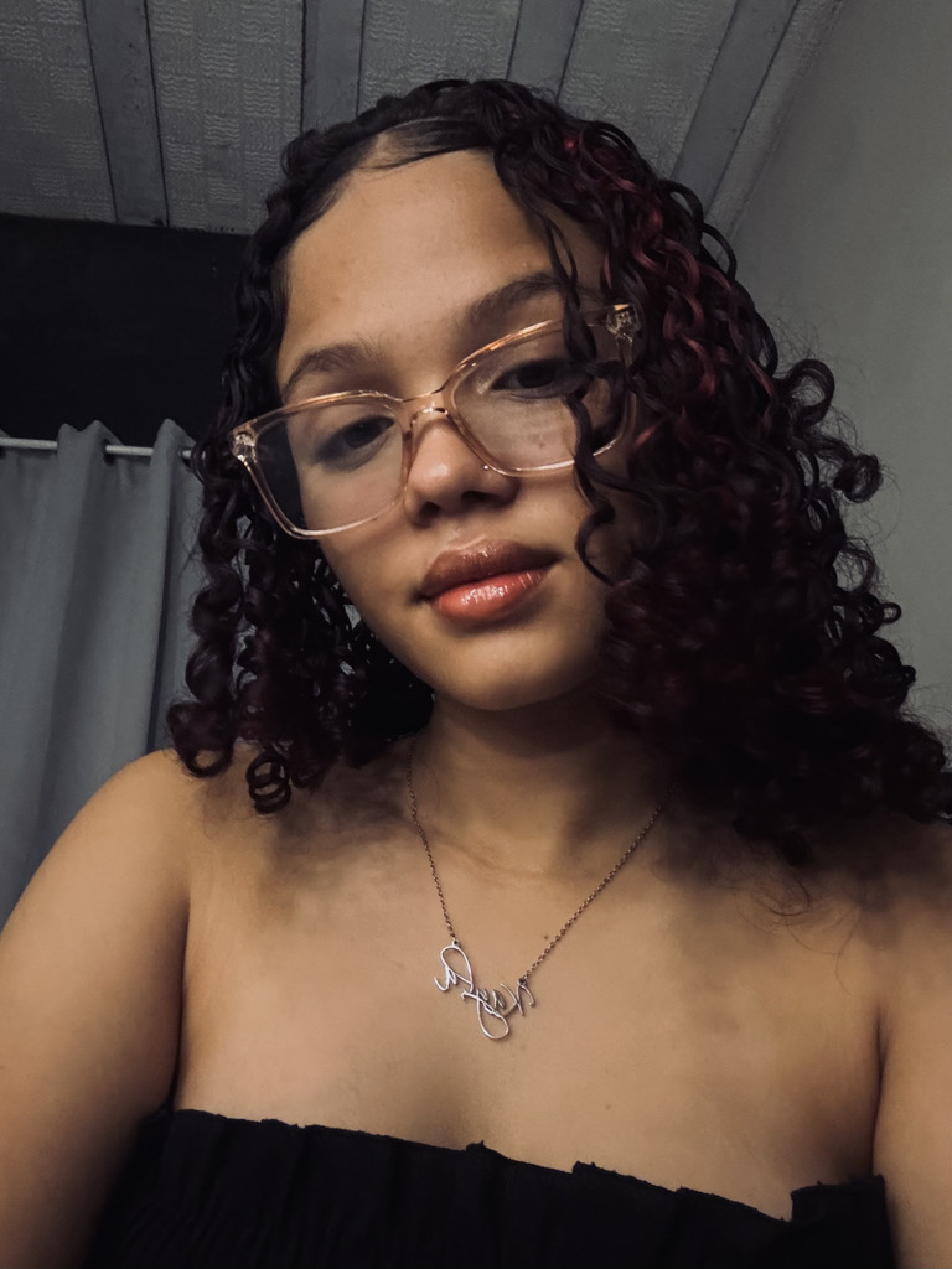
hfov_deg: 46.8
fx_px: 1100
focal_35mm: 30
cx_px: 476
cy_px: 634
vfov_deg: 60.0
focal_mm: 2.69
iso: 800
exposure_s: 1/15
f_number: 1.9
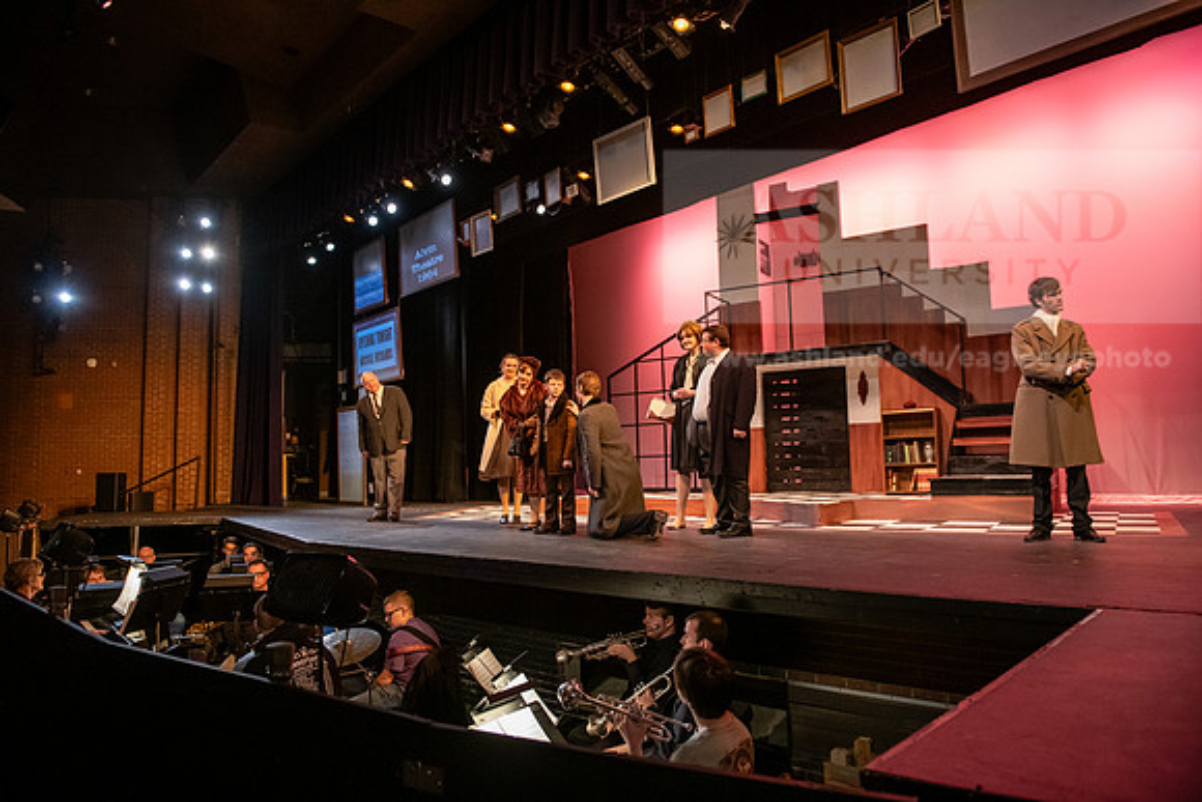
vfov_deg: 53.2
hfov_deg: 73.7
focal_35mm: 24
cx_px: 601
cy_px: 401
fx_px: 801
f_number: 3.2
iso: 2500
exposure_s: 1/200
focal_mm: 24
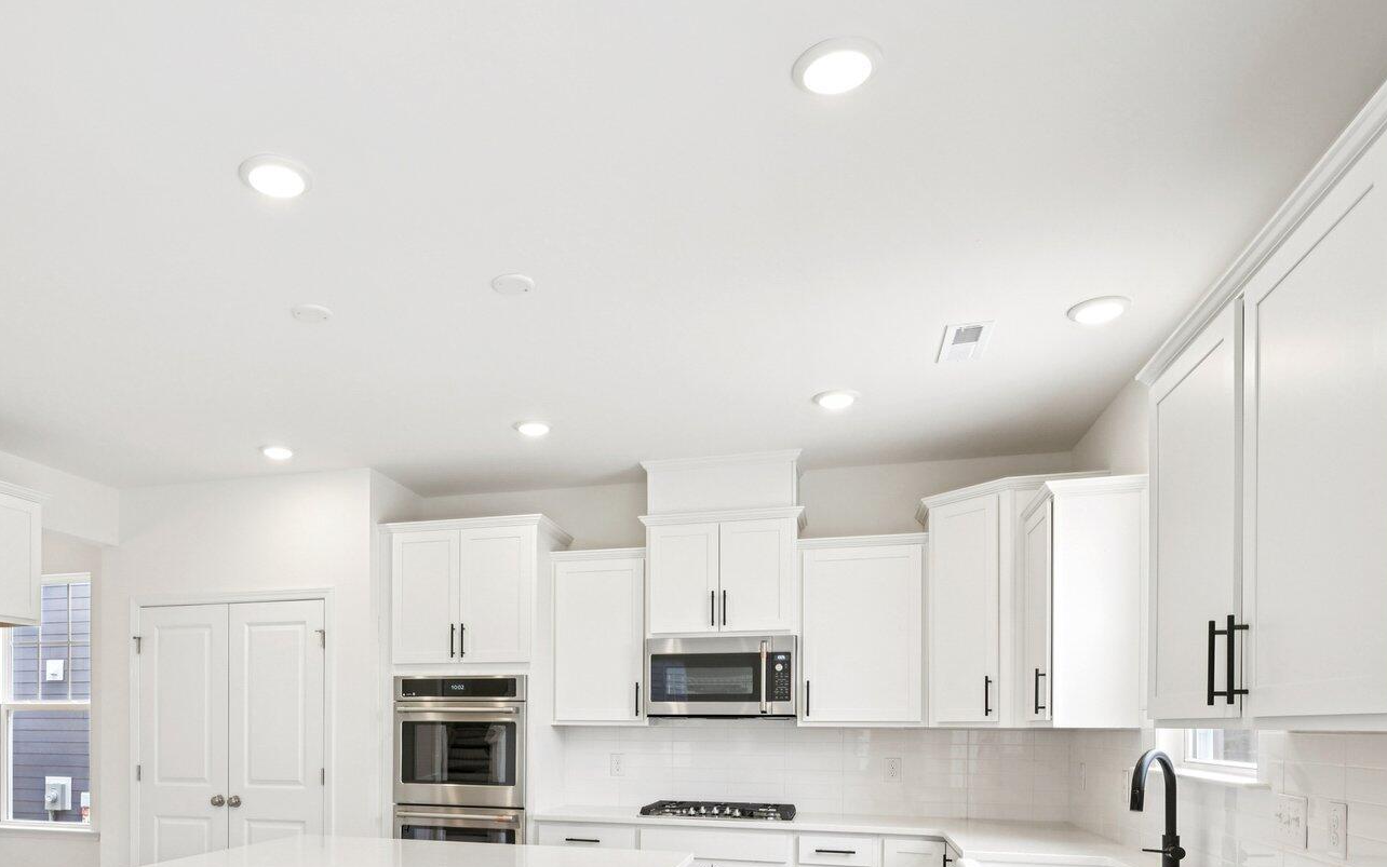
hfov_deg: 69.5
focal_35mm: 26
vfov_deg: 44.8
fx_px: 983
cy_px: 719
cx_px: 534
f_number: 8
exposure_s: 1/15
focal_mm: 16
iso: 110
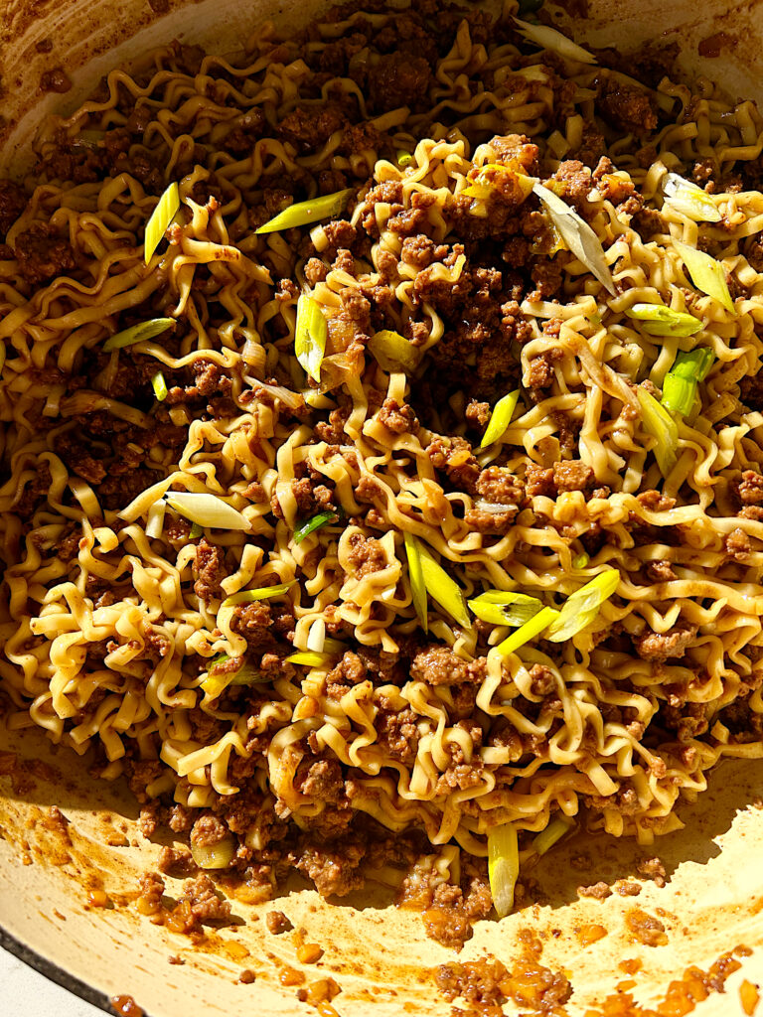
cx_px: 382
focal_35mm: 26
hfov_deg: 53.1
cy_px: 508
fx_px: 764
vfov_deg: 67.3
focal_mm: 5.7
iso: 50
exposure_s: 1/1183
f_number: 1.5
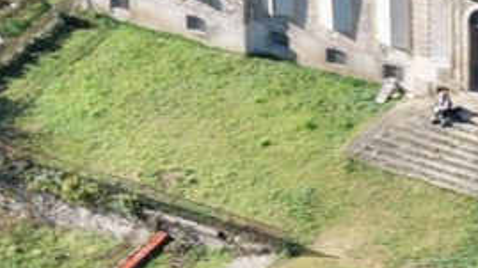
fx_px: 5131
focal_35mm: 405
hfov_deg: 5.3
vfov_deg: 3.0
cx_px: 386
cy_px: 25
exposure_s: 1/200
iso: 200
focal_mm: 34
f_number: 5.6
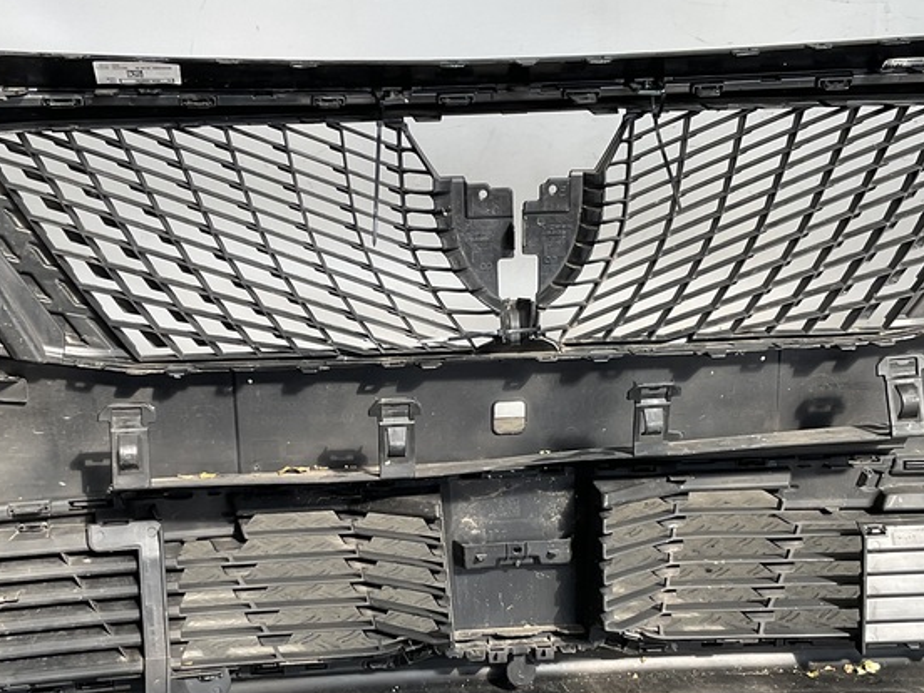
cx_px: 447
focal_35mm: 53
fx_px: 1415
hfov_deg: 36.2
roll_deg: -1.7
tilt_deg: -20.1
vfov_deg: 27.4
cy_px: 460
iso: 16
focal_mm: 3
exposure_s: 1/192
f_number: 1.8
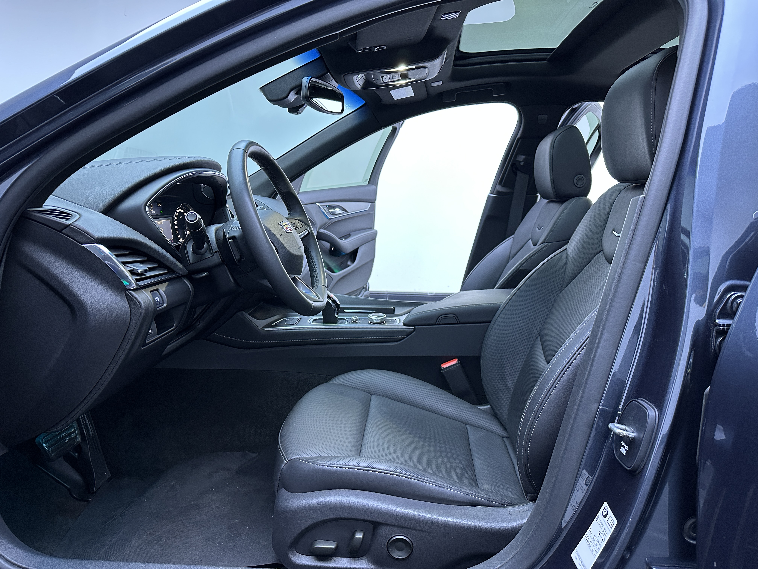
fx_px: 526
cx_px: 379
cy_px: 284
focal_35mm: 24
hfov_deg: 71.6
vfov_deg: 56.8
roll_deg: -0.5
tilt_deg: -9.1
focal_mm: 6.86
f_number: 1.78
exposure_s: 1/50
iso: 320
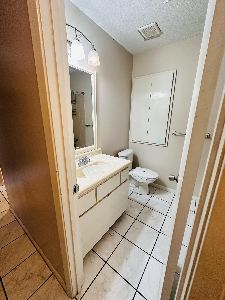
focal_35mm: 14
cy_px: 150
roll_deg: +0.7
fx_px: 121
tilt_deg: -14.7
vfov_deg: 102.1
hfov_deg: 85.7
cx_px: 112
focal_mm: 2.22
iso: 250
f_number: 2.2
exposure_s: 1/120
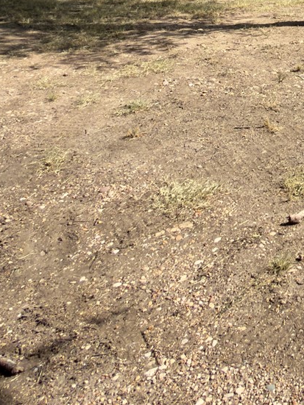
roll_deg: -0.3
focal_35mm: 52
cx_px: 469
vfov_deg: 30.4
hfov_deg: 22.5
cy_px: -99
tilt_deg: -5.5
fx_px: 609
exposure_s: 1/481
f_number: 2.2
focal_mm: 2.22
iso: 16
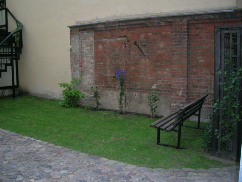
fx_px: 245
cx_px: 121
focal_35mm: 35
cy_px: 91
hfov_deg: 52.6
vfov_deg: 40.7
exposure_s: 1/60.1
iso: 200
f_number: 2.8
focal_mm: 5.4
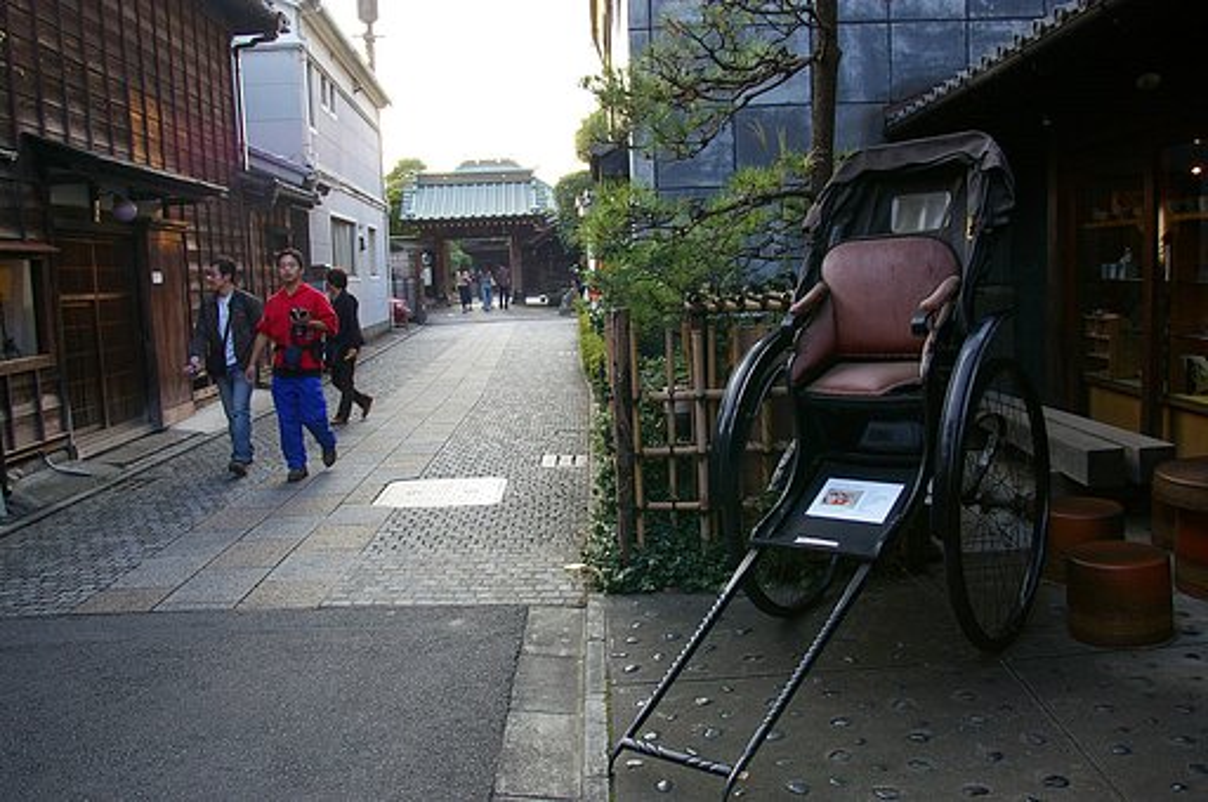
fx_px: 1005
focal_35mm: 30
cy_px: 401
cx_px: 604
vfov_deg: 43.5
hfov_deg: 62.0
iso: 200
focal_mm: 20
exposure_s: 1/90
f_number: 4.5
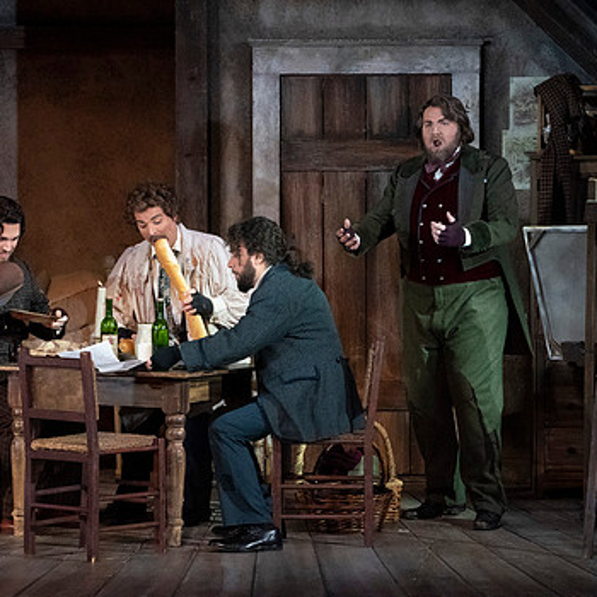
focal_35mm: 255
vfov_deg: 6.9
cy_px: 270
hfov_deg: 6.9
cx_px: 232
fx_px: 4976
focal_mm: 181
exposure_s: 1/320
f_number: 13
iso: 16000
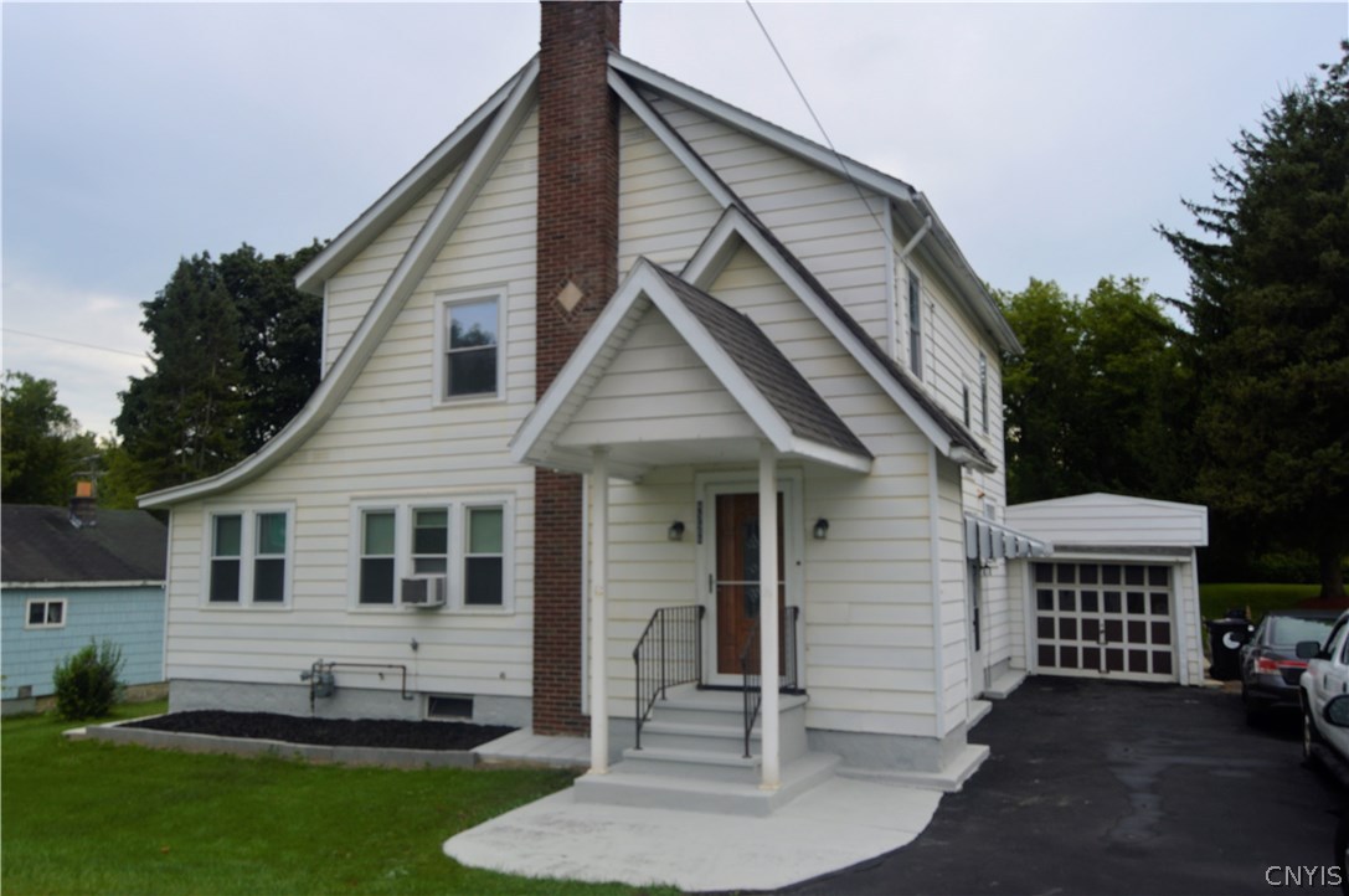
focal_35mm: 27
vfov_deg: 47.8
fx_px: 1011
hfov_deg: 67.4
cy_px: 448
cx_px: 674
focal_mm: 18
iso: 100
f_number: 7.1
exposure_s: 1/200
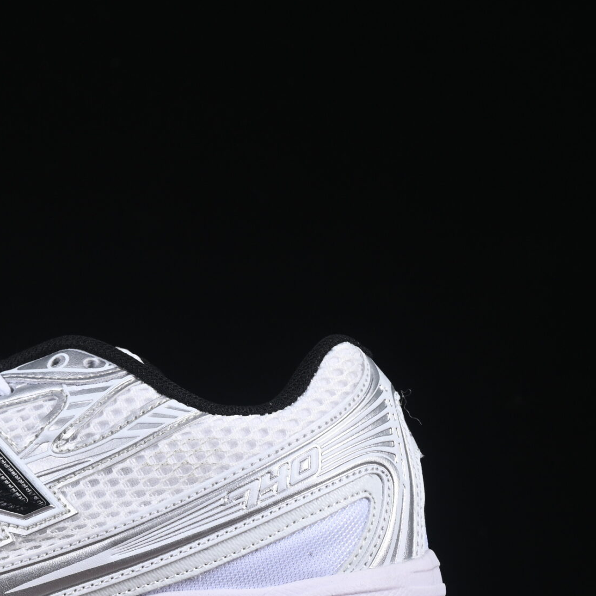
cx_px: -15
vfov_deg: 11.9
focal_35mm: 147
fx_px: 2863
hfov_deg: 11.7
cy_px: 442
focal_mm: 50
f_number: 8
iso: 160
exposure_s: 1/80
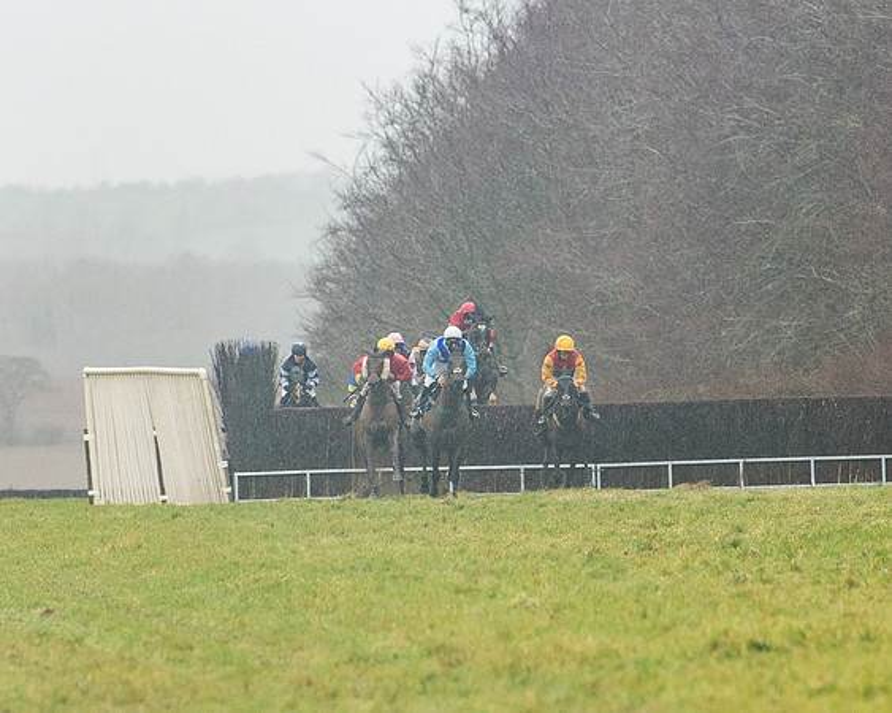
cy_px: 321
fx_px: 11889
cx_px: 457
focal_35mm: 451
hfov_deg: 4.3
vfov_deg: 3.4
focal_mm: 200
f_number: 4.5
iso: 1000
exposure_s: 1/1000
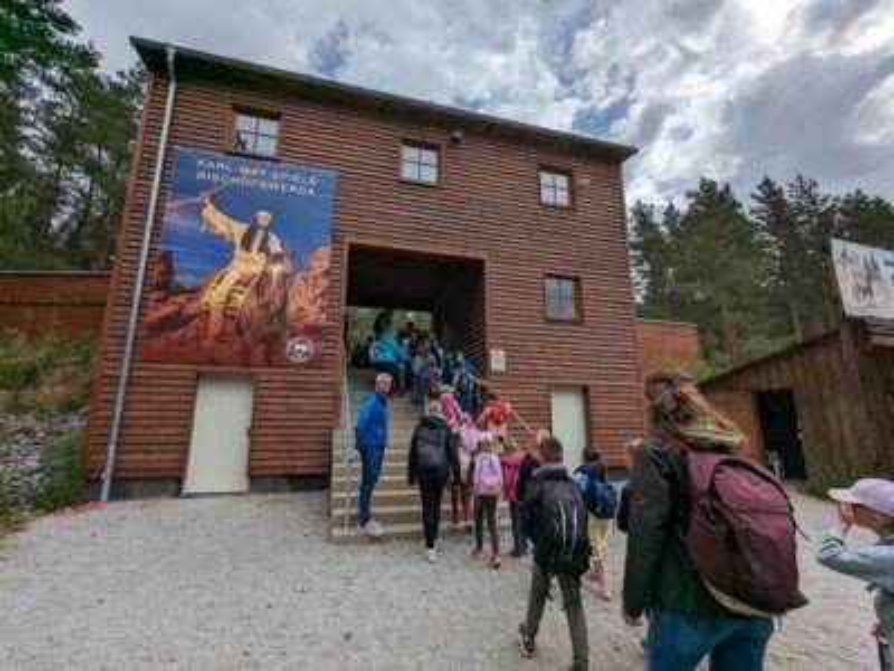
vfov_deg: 78.1
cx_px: 447
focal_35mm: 16
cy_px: 336
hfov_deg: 94.5
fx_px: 413
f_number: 2.2
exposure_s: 1/3717
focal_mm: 2.35
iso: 43
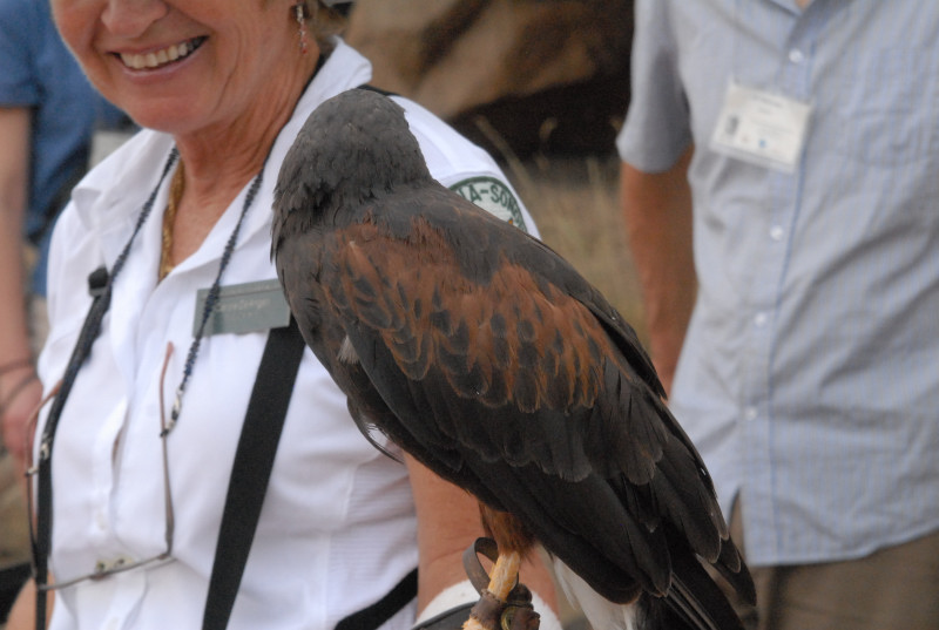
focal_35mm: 112
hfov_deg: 18.1
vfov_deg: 12.2
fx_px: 2940
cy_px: 315
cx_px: 470
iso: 1600
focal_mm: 75
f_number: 10
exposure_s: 1/1000
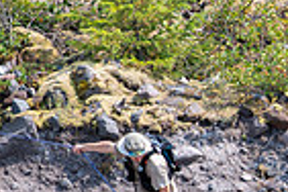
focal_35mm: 822
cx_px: 425
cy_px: 187
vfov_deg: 1.7
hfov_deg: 2.5
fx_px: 6575
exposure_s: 1/640
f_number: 5
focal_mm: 200
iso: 180
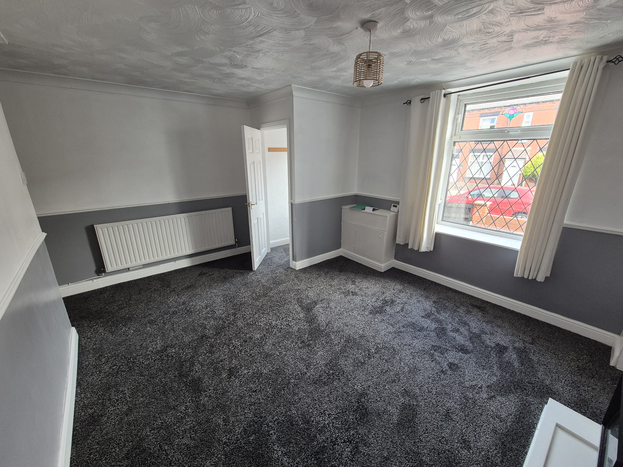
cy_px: 234
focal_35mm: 13
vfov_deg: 89.9
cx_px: 312
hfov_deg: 106.2
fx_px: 234
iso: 100
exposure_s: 1/50
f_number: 2.2
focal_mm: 2.2
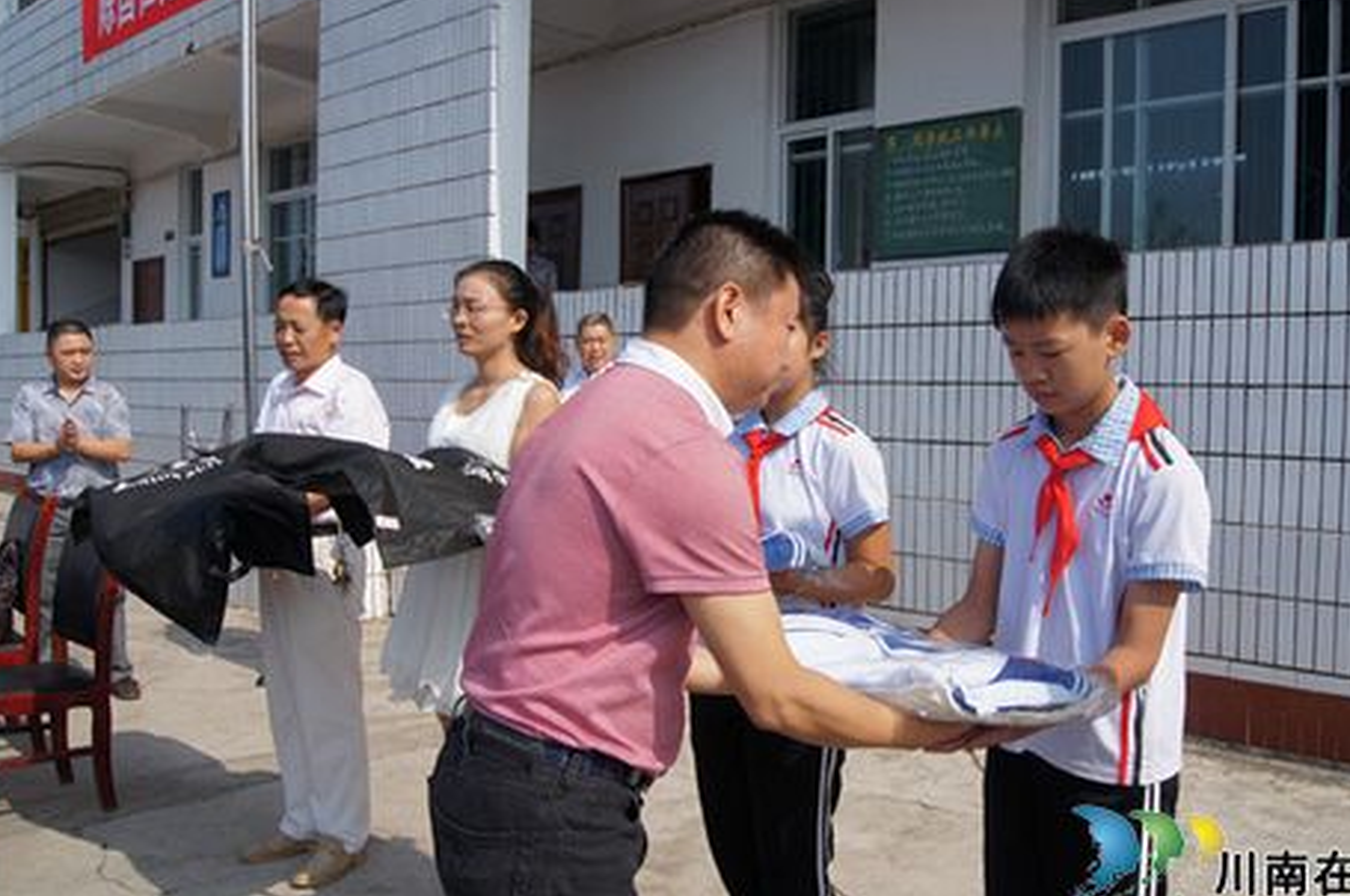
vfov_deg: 39.9
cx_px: 706
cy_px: 445
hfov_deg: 57.3
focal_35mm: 33
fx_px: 1236
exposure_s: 1/320
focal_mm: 20
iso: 200
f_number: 10
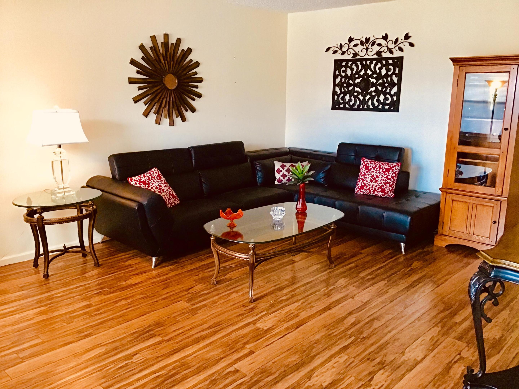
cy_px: 194
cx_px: 260
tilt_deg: -13.5
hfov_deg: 58.4
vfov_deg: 45.4
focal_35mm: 31
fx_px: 465
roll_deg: -0.2
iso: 160
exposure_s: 1/30
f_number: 2.4
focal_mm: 3.3
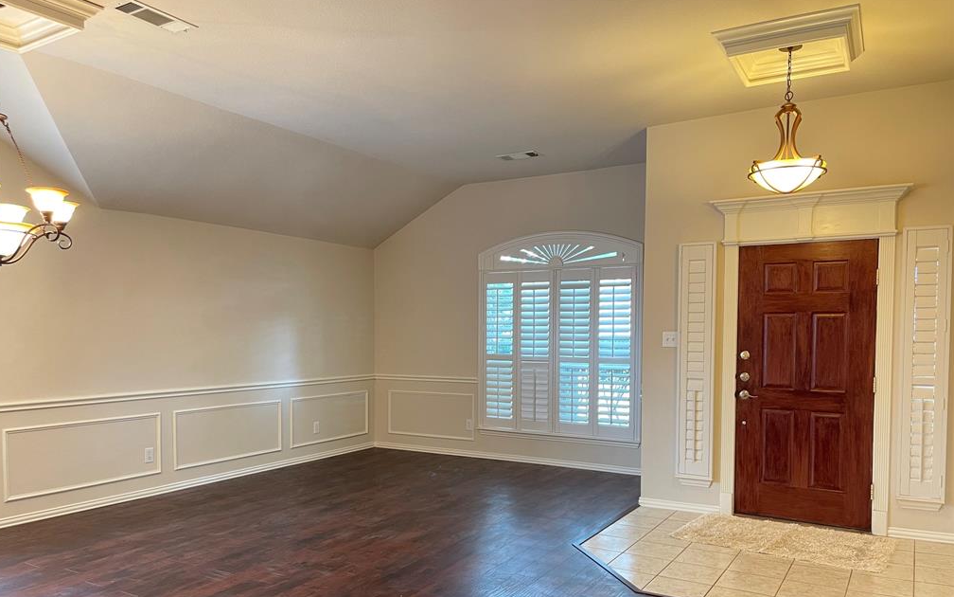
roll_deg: -0.1
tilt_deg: -2.9
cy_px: 357
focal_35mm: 28
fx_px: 728
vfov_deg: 44.3
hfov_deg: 66.5
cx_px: 471
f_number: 1.6
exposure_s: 1/60
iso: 400
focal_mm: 5.1
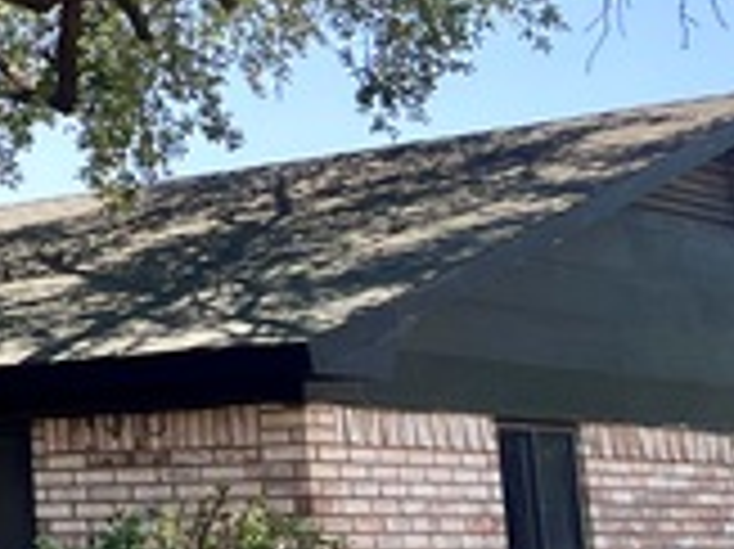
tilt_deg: +10.4
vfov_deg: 14.4
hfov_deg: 17.0
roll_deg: +0.1
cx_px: -446
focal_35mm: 102
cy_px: 104
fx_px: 2161
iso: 50
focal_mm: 5.7
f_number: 1.5
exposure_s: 1/894
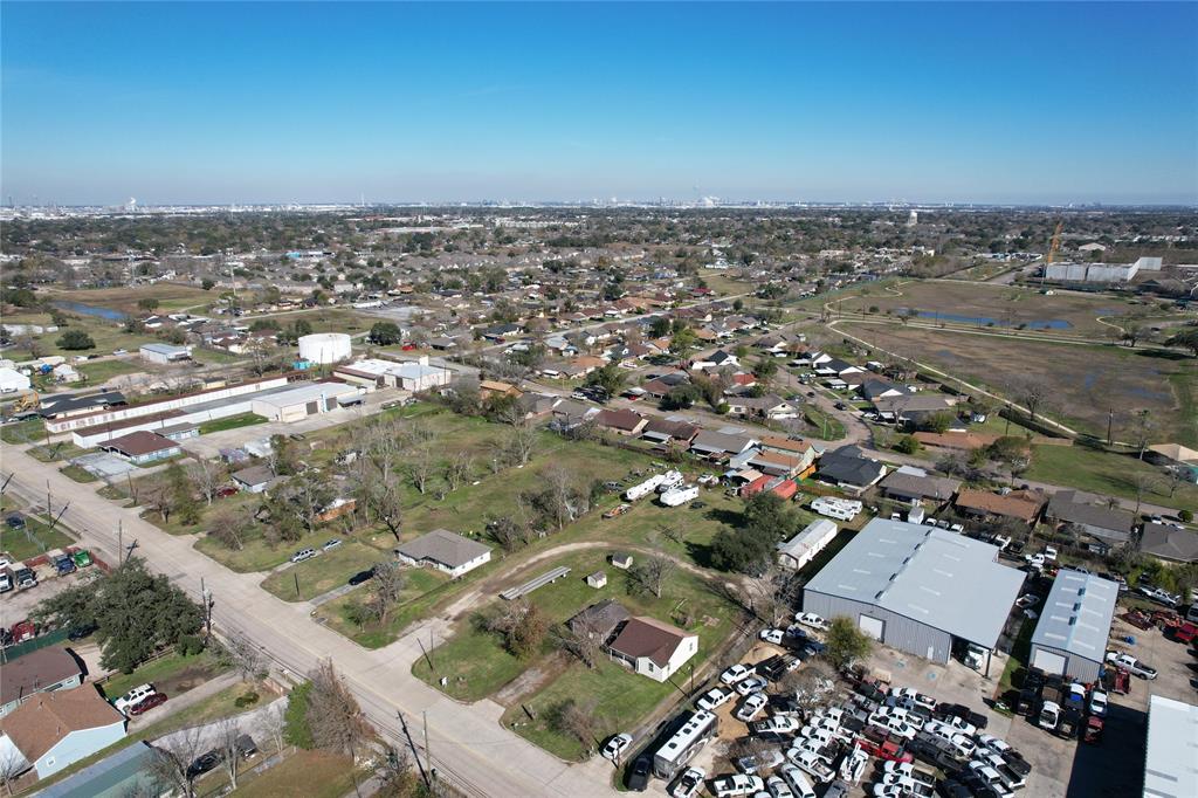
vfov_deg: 57.2
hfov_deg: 78.6
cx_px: 599
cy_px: 399
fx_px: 732
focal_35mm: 22
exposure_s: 1/2500
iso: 110
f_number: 2.8
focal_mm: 8.38
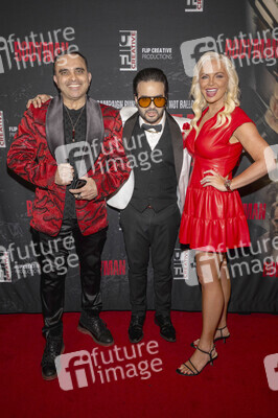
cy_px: 209
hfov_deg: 46.3
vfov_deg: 65.5
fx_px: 325
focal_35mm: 28
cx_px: 139
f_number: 5.6
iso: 800
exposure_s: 1/200
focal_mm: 28
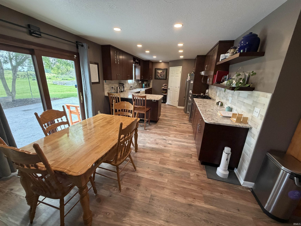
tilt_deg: -17.1
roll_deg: -1.4
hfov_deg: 102.1
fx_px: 122
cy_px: 113
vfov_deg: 85.7
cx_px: 150
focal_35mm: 14
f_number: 2.2
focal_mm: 2.22
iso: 320
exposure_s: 1/120
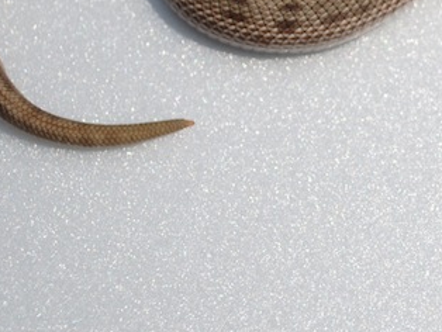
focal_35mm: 160
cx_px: 397
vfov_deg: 9.3
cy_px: 33
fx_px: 2045
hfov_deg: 12.2
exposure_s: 1/2500
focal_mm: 34
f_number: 5
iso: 100
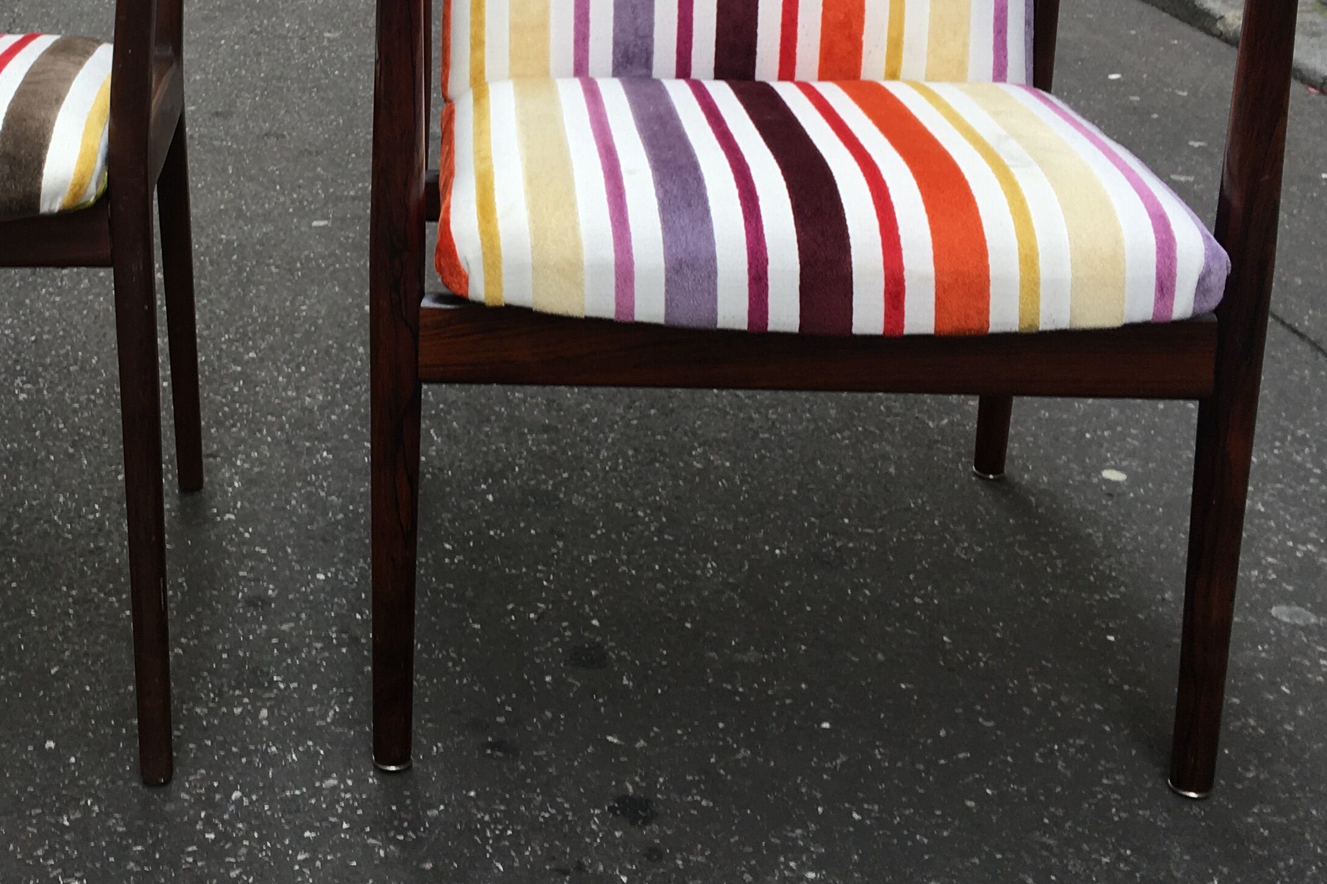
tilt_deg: -14.0
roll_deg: +1.3
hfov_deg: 35.0
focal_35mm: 56
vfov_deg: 23.6
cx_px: 356
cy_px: 112
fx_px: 2064
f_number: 2.2
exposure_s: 1/105
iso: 25
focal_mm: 4.15
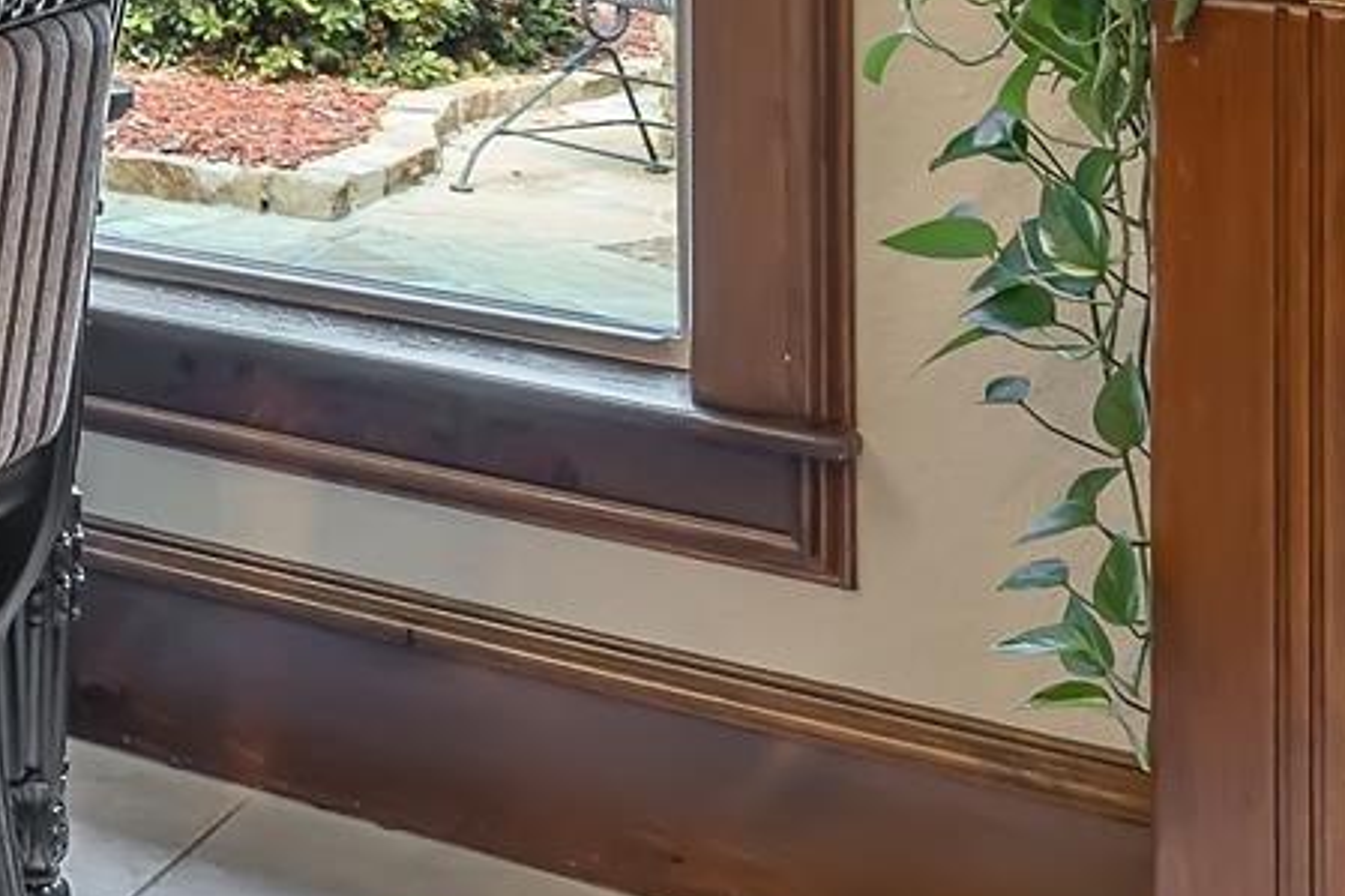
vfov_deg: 16.0
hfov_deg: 18.9
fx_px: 2913
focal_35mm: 78
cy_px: -451
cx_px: -1168
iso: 800
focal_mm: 14
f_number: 8
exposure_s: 1/8
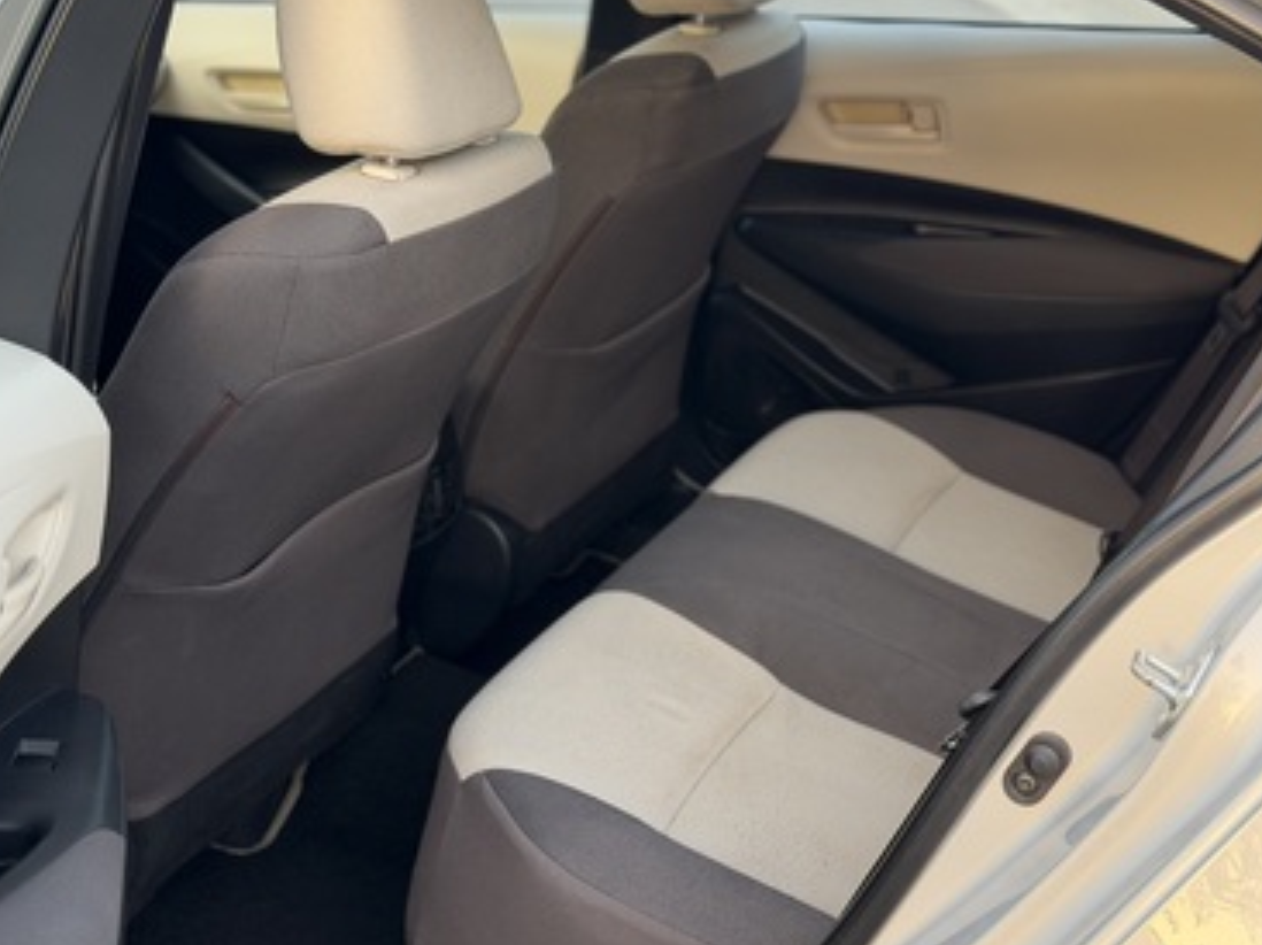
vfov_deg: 24.4
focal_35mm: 60
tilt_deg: -17.4
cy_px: 391
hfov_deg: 32.2
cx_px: 584
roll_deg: -2.6
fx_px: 2186
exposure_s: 1/97
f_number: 1.78
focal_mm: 6.76
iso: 125
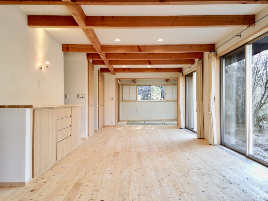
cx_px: 134
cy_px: 100
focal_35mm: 33
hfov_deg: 55.4
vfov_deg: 42.9
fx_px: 255
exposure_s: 1/40
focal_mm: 4.12
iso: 50
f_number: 2.4
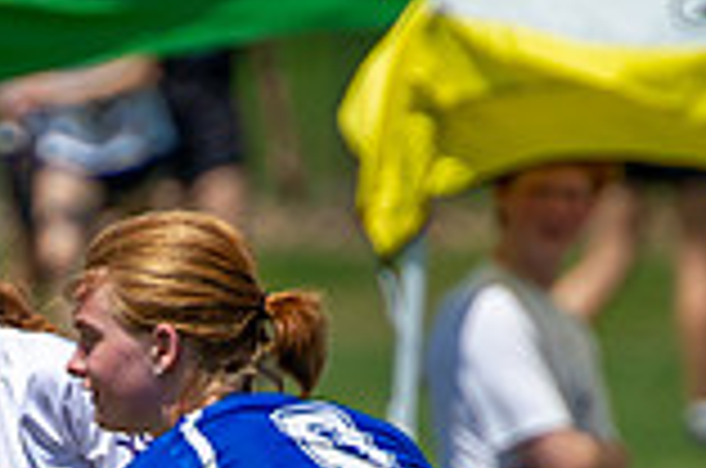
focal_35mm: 1843
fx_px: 36070
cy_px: 479
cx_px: 13
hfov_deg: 1.1
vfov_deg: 0.7
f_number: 4
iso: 220
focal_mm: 280
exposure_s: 1/3200
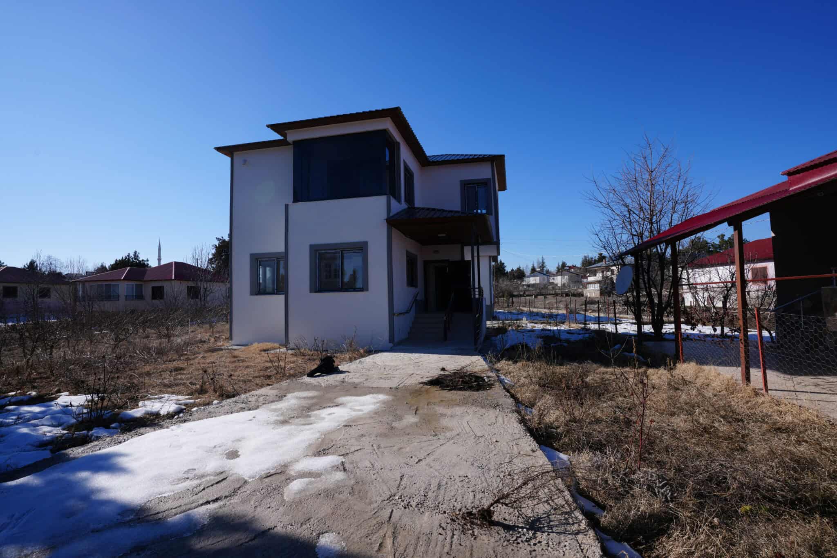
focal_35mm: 17
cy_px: 279
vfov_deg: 70.4
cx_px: 418
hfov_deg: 93.3
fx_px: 395
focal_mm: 17
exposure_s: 1/200
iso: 100
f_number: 10
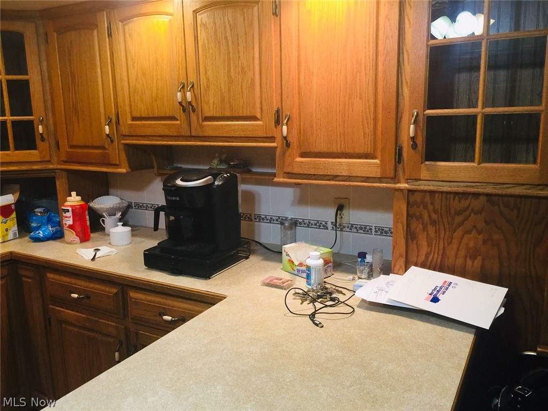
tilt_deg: -10.5
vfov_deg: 48.2
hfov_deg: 61.7
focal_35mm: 29
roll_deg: +0.4
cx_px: 274
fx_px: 459
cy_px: 206
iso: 64
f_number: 2.2
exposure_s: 1/17
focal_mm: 4.15
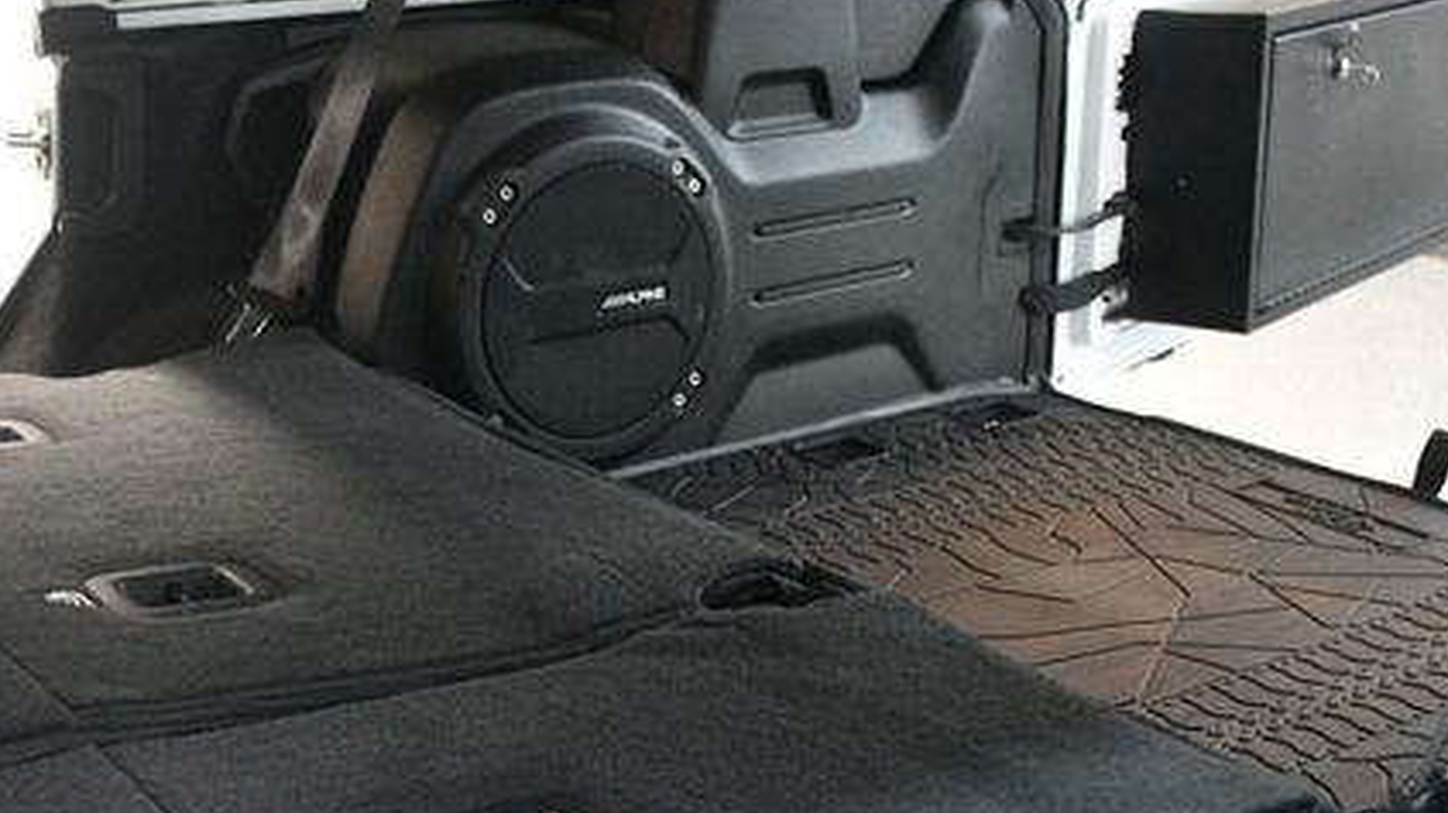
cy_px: 600
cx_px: 676
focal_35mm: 54
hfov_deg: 38.5
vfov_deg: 22.0
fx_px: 2073
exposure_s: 1/60
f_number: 3.8
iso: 4000
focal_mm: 23
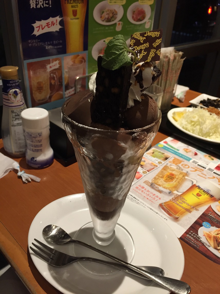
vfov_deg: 61.7
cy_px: 147
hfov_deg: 48.2
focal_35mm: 29
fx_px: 246
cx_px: 110
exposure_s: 1/30
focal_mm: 4.15
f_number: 2.2
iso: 100
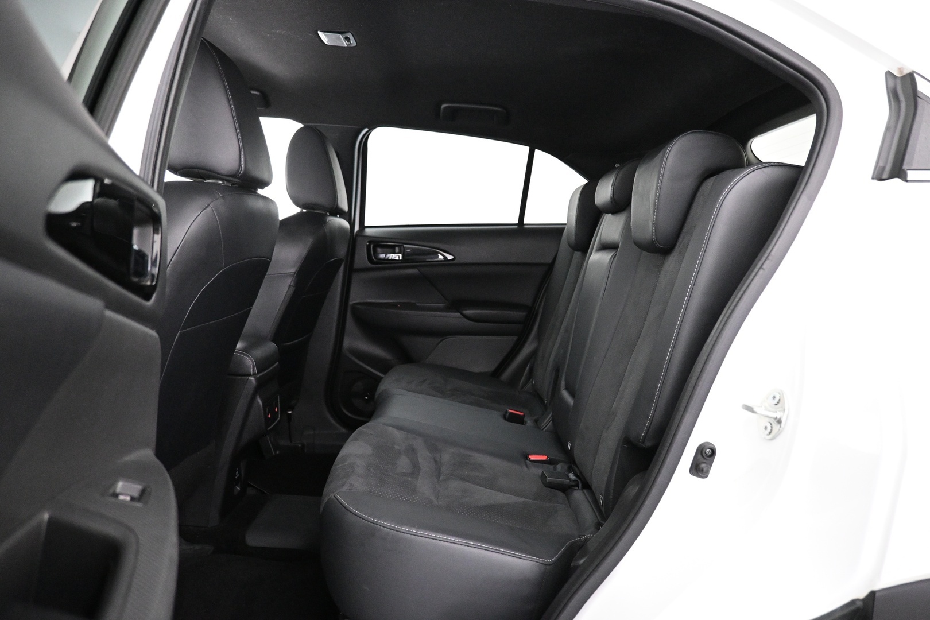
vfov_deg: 53.1
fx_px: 620
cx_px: 465
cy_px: 310
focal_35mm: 24
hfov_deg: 73.7
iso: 4000
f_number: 3.5
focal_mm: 16
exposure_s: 1/25
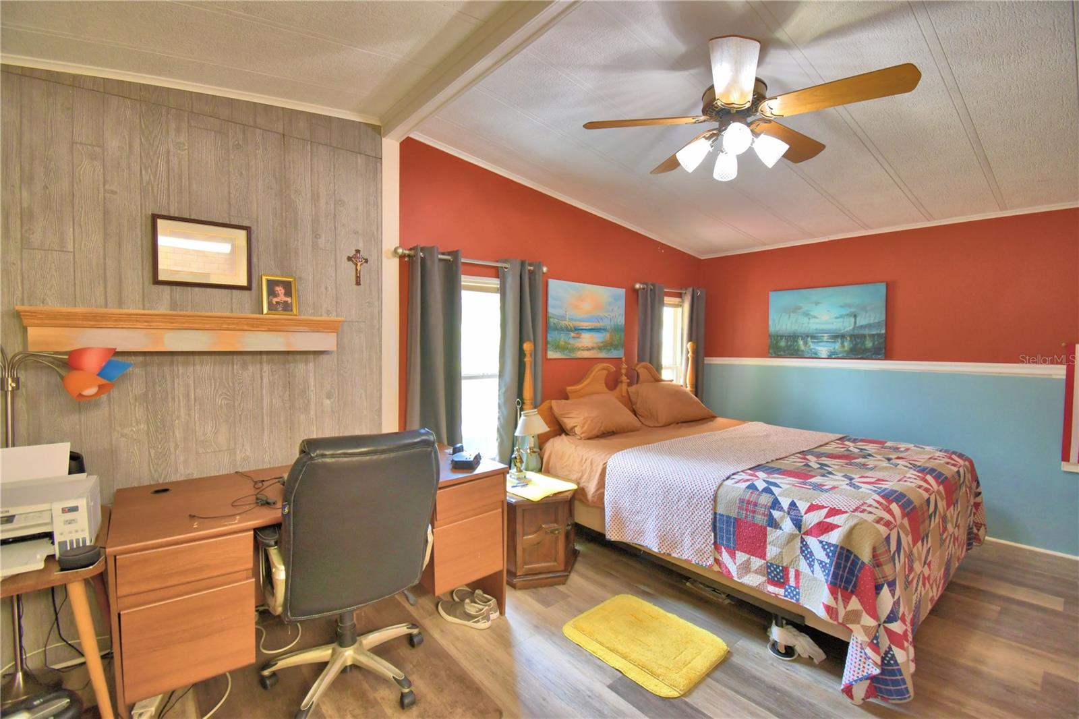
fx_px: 449
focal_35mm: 15
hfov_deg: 100.4
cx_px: 540
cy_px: 360
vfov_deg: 77.3
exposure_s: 1/30
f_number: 4.5
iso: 400
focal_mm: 10
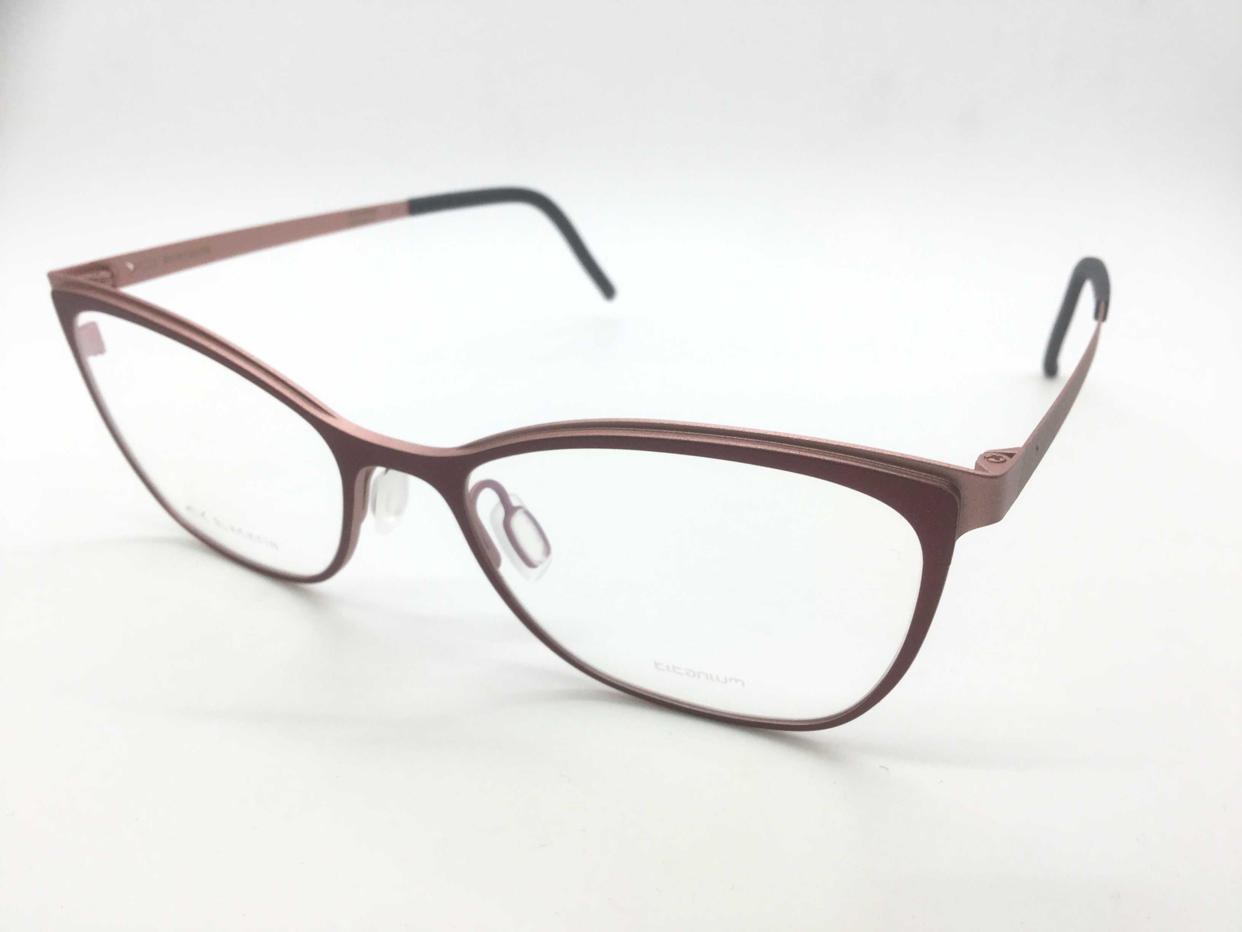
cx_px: 621
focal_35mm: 31
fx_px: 1112
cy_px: 466
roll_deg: -0.3
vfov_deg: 45.4
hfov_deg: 58.4
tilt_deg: -31.1
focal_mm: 3.3
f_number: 2.4
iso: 40
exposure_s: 1/100
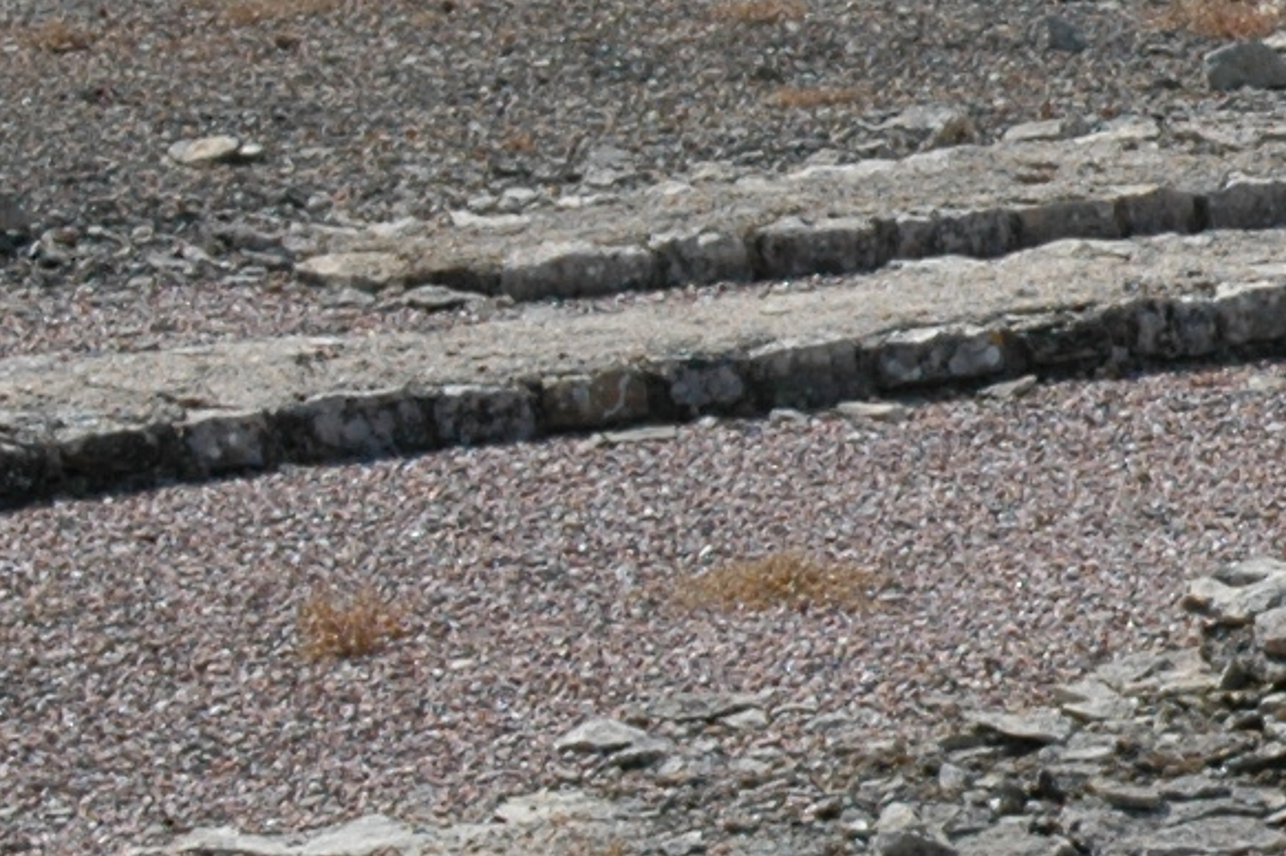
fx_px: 8283
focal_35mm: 232
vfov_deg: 5.9
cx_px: 2186
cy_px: 207
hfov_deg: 8.6
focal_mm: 30
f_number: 10
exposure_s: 1/400
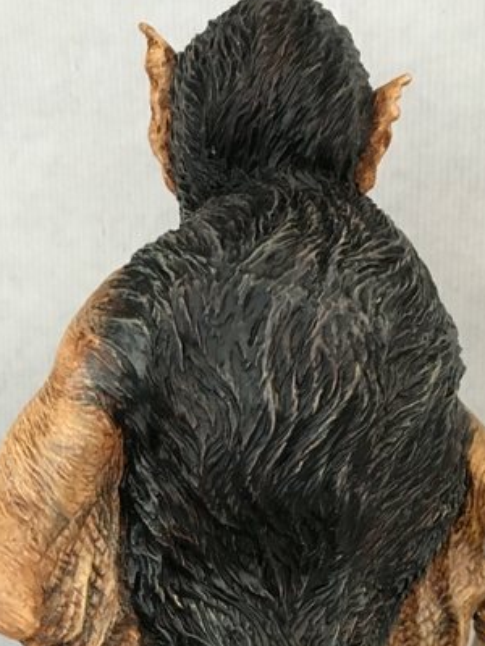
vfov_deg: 32.3
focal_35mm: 58
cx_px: 244
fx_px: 1084
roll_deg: +0.4
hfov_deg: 25.2
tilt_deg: -10.9
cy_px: 517
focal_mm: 4.15
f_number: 2.2
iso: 400
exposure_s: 1/17
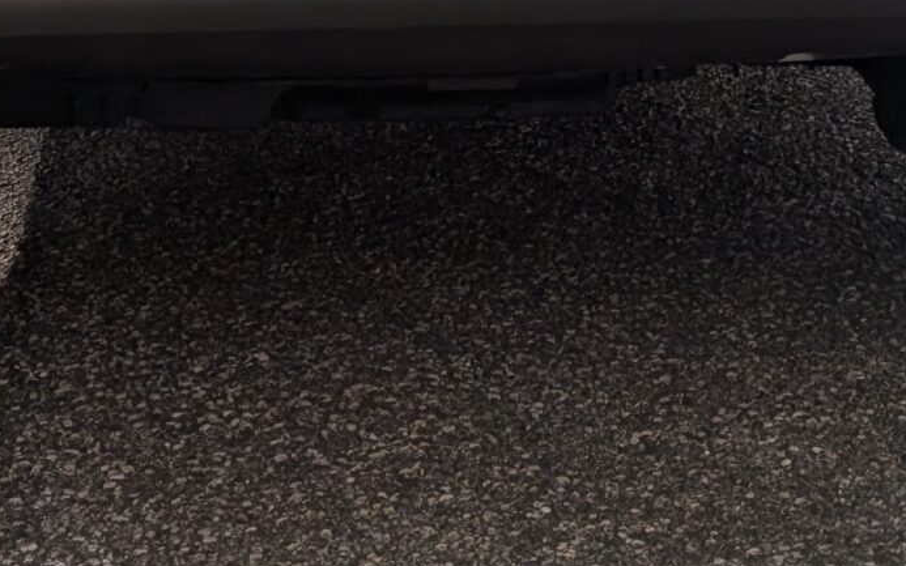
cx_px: 386
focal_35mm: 94
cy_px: -495
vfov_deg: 12.5
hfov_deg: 22.1
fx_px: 2321
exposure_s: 1/2193
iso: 28
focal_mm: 4.53
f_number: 1.7
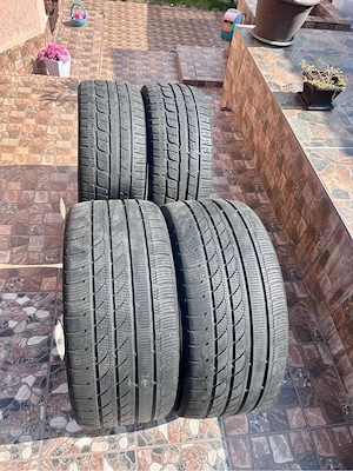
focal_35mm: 26
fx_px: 354
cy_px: 236
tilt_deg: -49.8
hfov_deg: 53.1
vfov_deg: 67.3
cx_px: 176
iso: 50
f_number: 1.5
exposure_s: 1/1224
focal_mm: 5.7
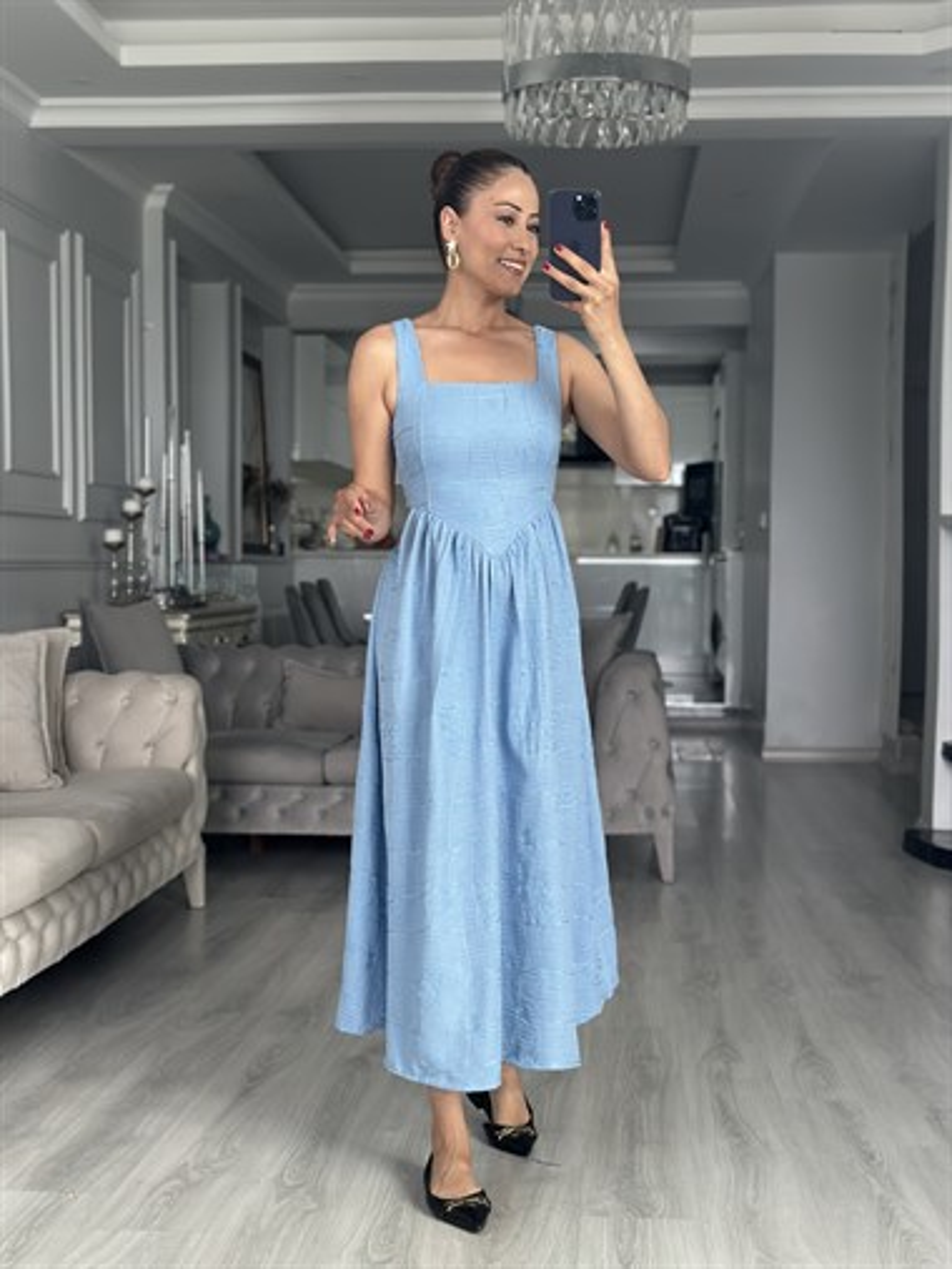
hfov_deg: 30.3
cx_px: 476
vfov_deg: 39.6
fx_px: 1759
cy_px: 634
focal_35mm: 48
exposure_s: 1/122
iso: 125
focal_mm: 6.86
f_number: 1.78
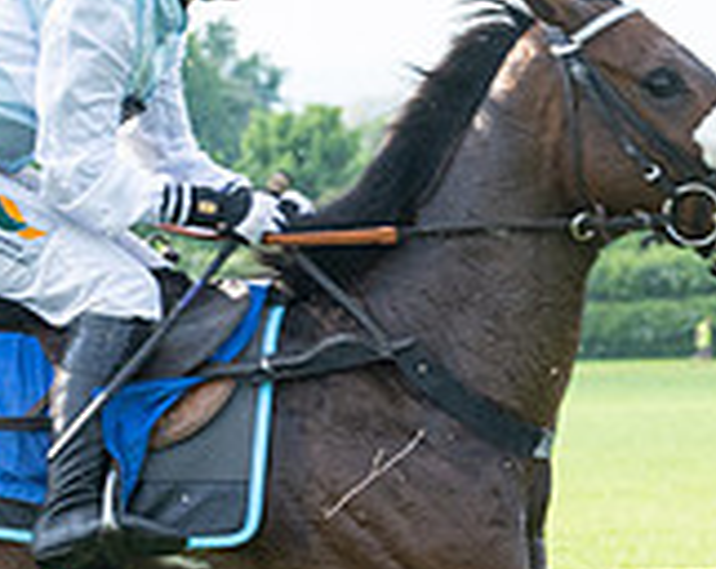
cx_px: 196
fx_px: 8181
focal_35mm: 387
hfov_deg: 5.0
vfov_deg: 4.0
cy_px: 436
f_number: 5
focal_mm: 70
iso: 400
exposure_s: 1/1000
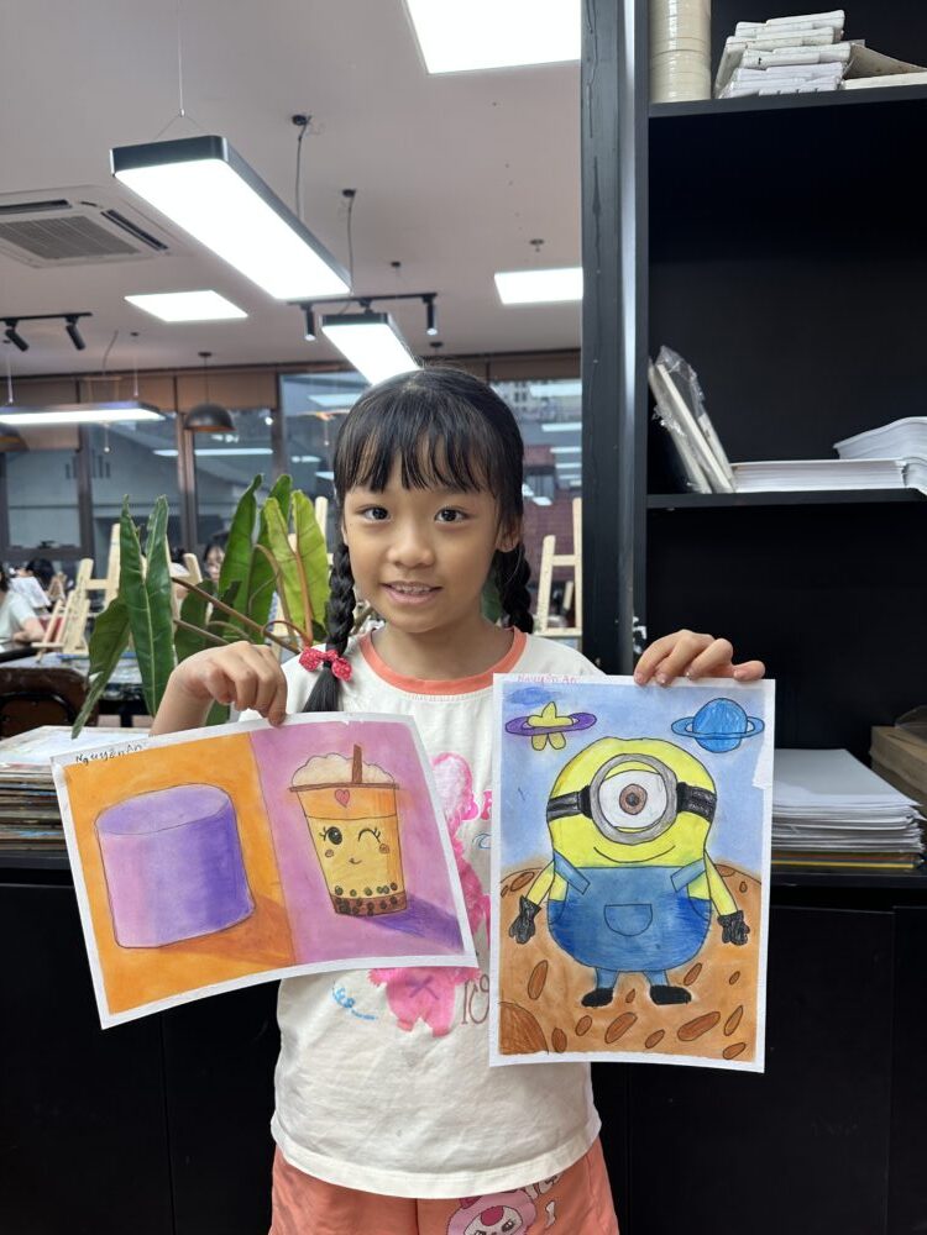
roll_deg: +1.0
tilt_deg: -4.3
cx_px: 464
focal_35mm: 24
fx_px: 857
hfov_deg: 56.8
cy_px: 618
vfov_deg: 71.6
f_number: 1.78
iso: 100
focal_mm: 6.86
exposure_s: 1/100
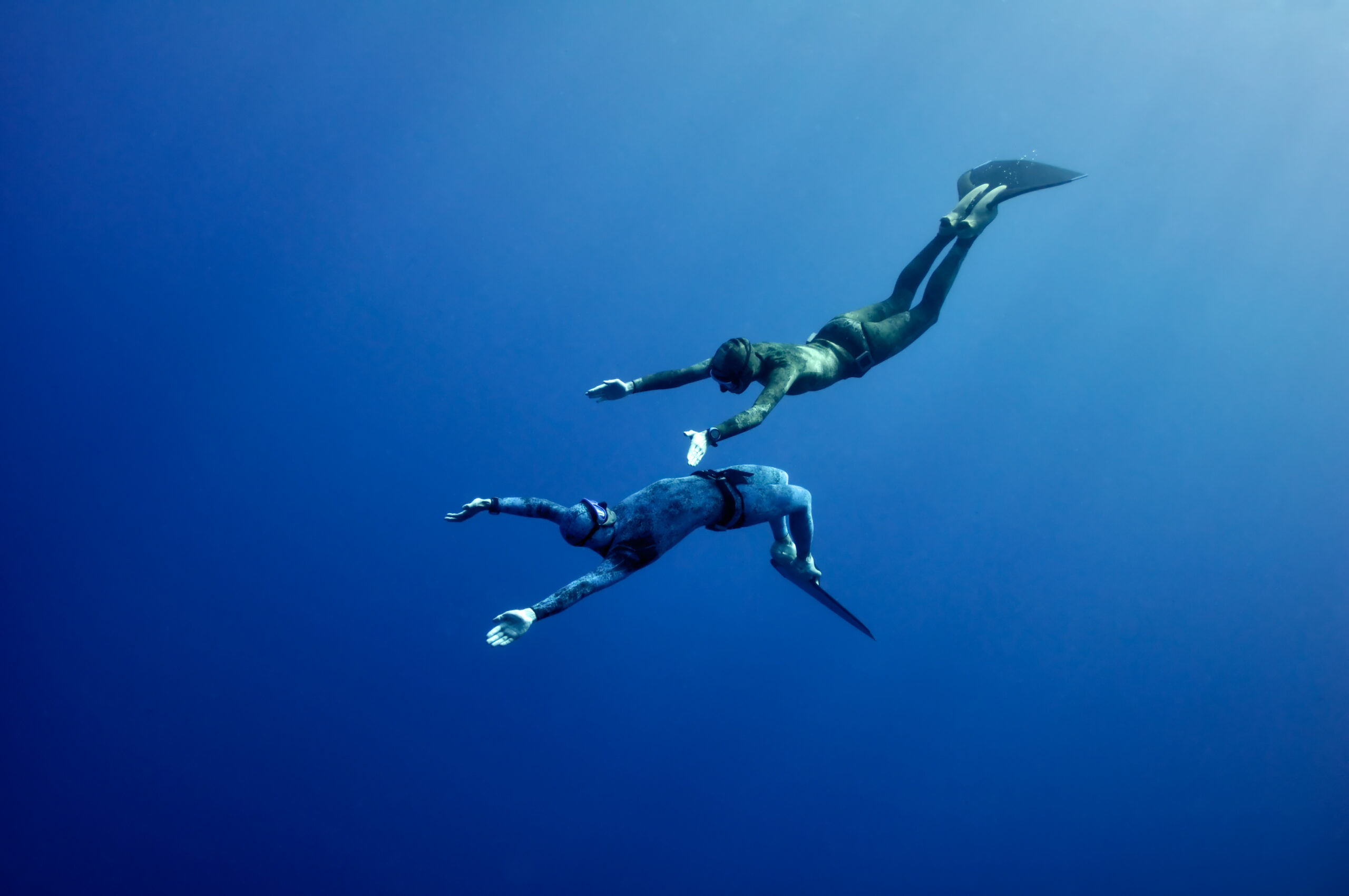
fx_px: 954
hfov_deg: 70.5
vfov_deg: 50.3
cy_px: 448
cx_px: 674
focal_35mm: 26
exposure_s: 1/500
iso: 200
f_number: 4.5
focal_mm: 17
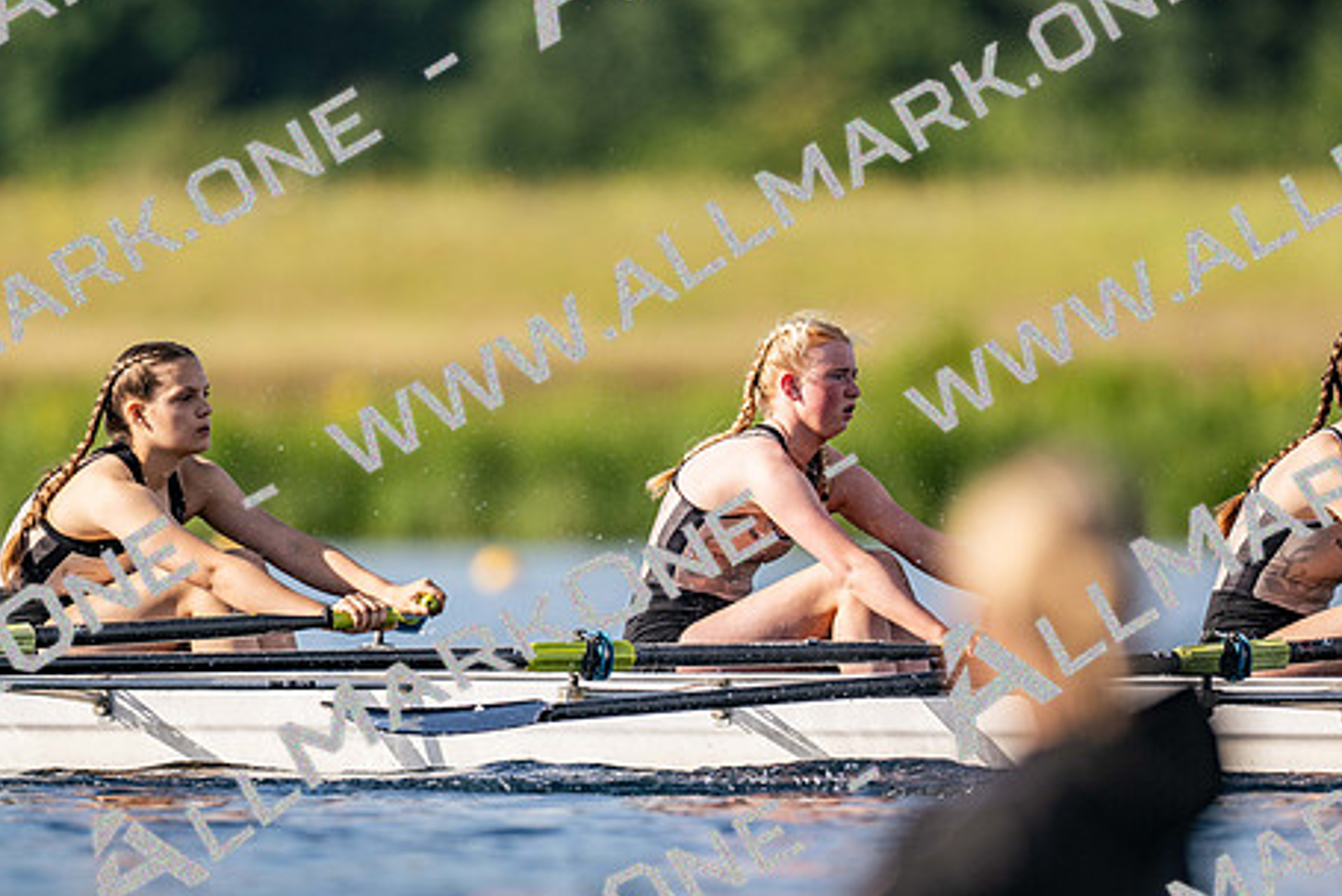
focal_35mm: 764
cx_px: 690
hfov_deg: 2.7
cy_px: 482
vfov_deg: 1.8
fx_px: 28497
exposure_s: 1/2500
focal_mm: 600
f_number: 4
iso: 280
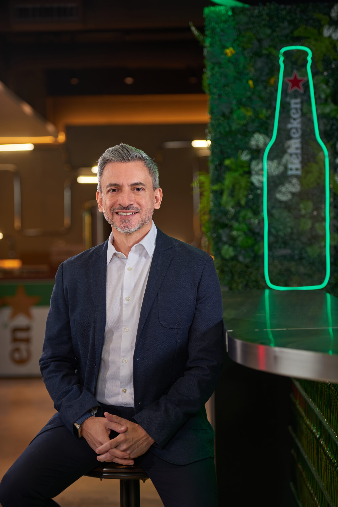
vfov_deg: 22.6
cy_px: 254
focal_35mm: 90
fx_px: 1266
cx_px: 169
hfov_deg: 15.2
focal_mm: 90
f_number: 2.8
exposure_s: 1/40
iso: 79
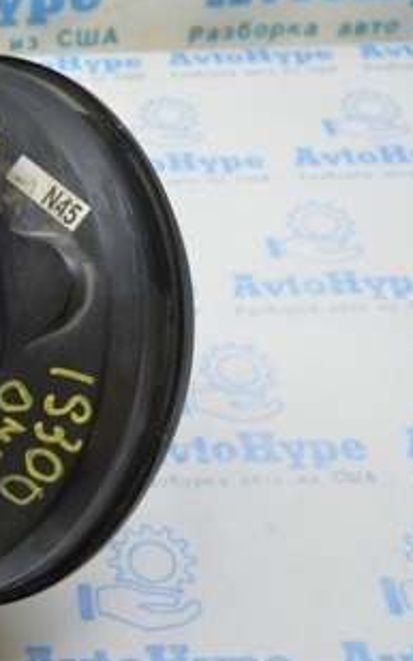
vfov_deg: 35.6
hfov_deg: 20.7
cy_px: 275
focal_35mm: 57
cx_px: -124
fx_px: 1027
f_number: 3.5
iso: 400
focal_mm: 18
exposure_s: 1/60
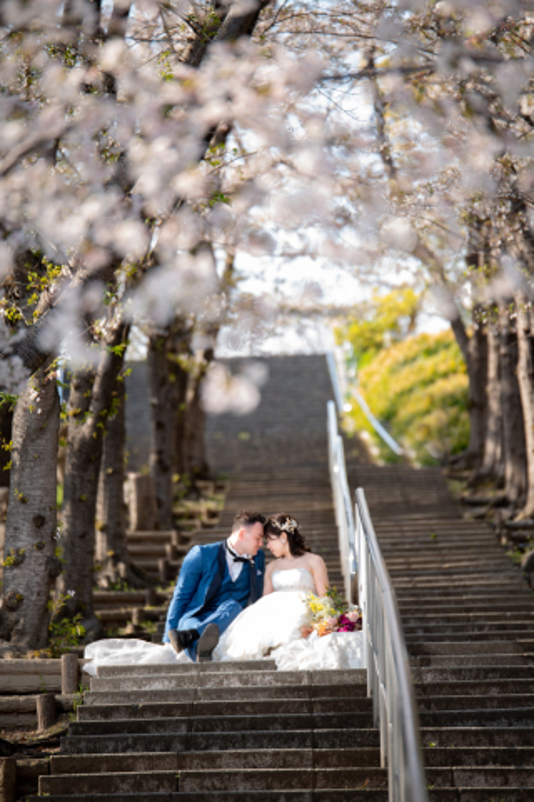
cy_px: 401
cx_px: 267
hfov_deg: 7.6
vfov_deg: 11.4
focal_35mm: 180
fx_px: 4010
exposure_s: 1/200
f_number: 3.2
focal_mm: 180
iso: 50
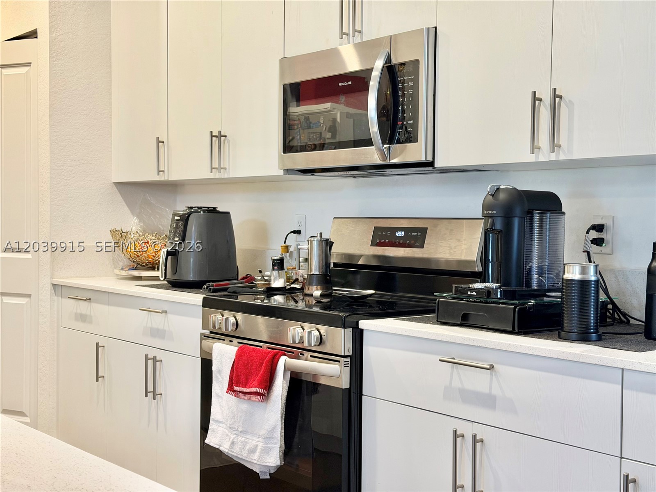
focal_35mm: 48
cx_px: 328
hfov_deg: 39.7
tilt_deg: -3.1
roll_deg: +0.2
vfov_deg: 30.3
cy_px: 246
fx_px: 910
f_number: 1.78
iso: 125
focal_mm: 6.76
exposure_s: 1/60
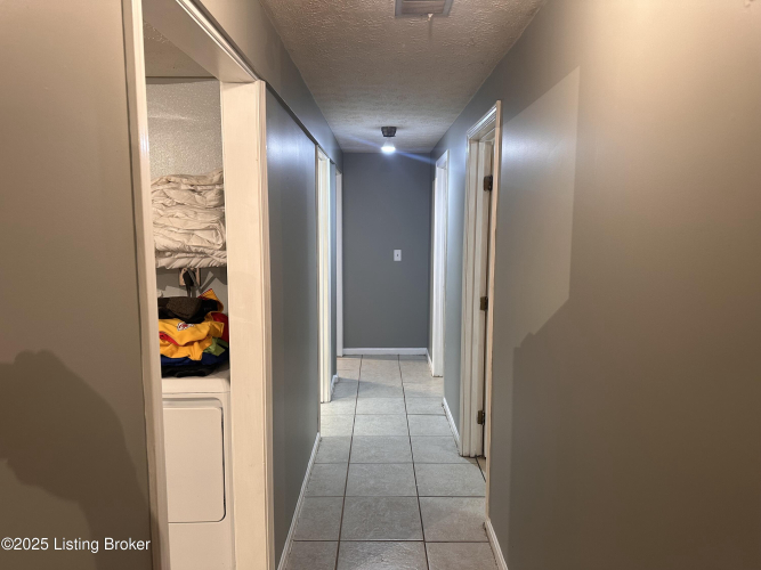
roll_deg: -0.6
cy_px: 285
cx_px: 380
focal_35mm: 24
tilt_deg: -6.4
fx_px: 528
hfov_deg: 71.6
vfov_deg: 56.8
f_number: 1.78
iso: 200
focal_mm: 6.86
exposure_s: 1/60
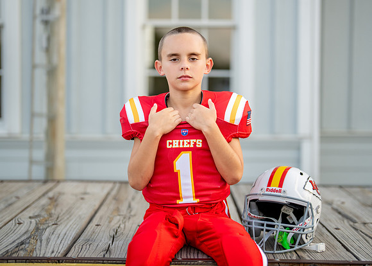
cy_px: 111
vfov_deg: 23.1
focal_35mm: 62
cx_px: 195
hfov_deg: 31.9
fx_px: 650
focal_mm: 50
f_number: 1.2
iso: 200
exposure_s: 1/1600
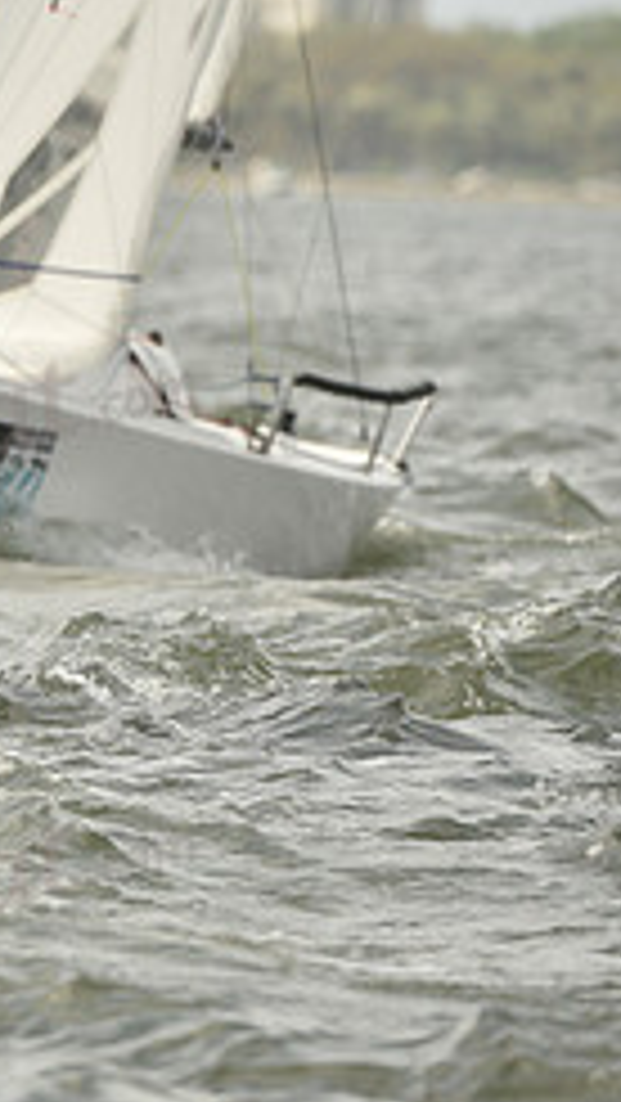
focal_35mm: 743
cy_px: 281
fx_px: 21728
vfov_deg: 2.9
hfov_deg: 1.6
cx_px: -666
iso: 320
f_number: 6.3
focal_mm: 300
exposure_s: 1/1250
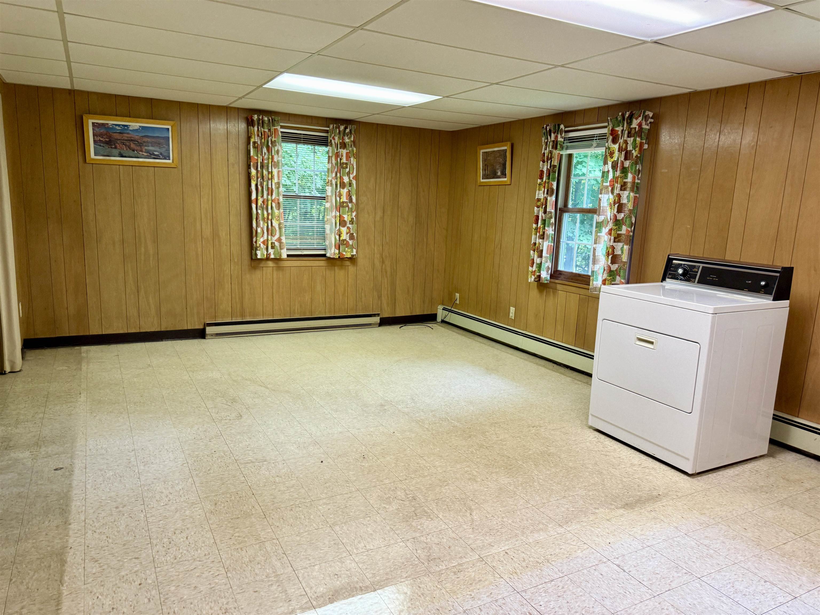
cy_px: 308
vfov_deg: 56.8
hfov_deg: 71.6
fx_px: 569
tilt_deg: -10.5
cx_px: 410
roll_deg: -2.5
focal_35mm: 24
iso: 200
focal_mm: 6.76
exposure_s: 1/60
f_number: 1.78
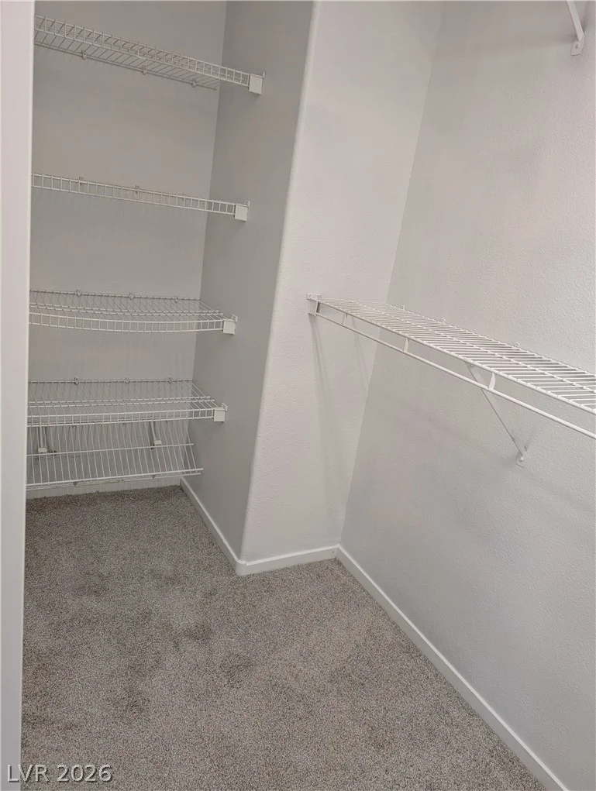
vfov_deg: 71.5
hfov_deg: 56.9
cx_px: 298
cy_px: 396
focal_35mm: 24
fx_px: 549
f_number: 1.68
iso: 186
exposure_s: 1/60
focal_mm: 6.9
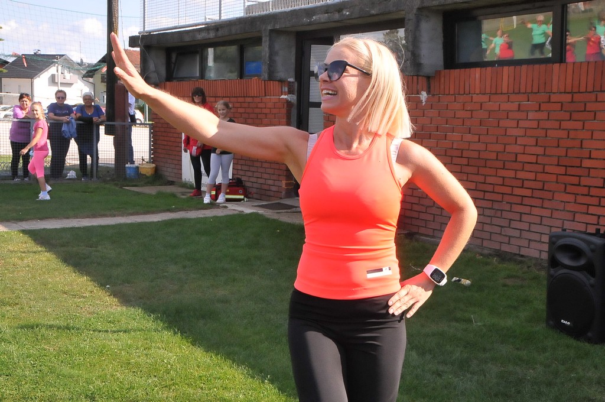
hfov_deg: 36.9
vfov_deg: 25.0
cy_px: 201
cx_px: 302
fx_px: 906
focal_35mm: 54
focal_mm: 36
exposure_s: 1/640
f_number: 13
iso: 2000
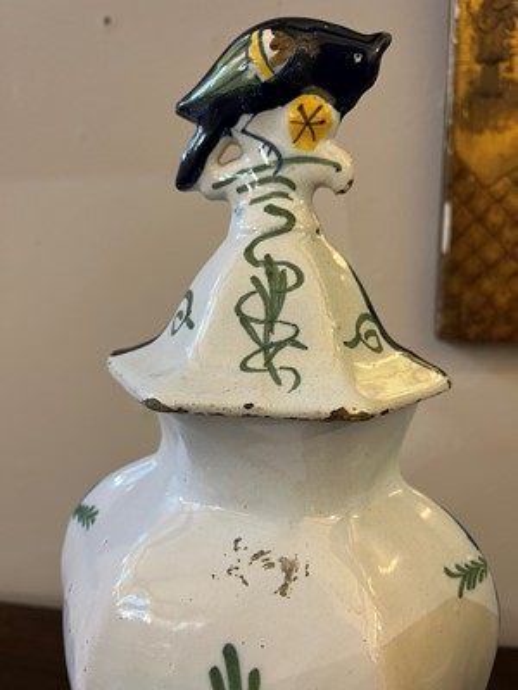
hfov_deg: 53.1
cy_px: 345
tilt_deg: -7.3
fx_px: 519
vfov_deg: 67.3
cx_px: 259
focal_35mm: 26
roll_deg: +0.3
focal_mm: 5.1
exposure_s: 1/50
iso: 125
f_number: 1.6
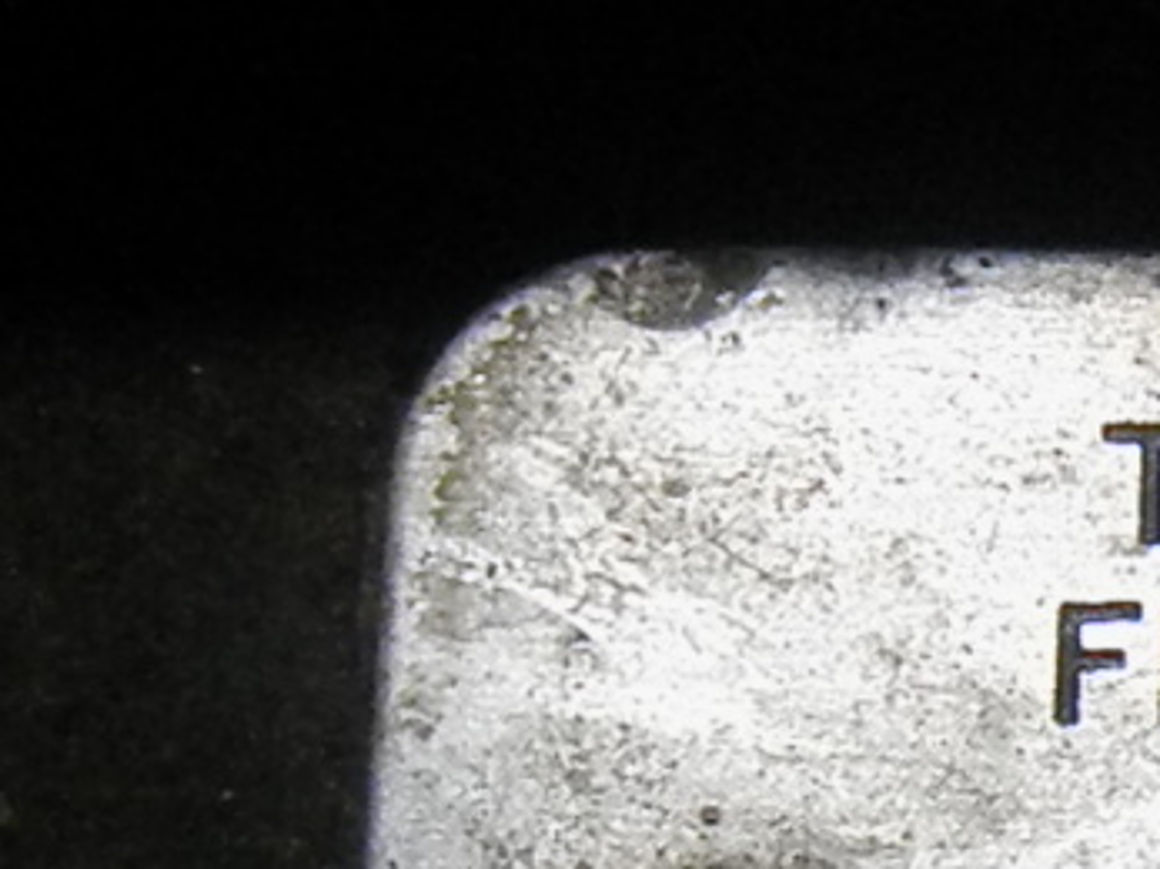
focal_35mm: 129
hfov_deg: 14.4
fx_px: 4321
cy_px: 819
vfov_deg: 11.4
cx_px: 1678
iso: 640
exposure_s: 1/125
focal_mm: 5
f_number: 3
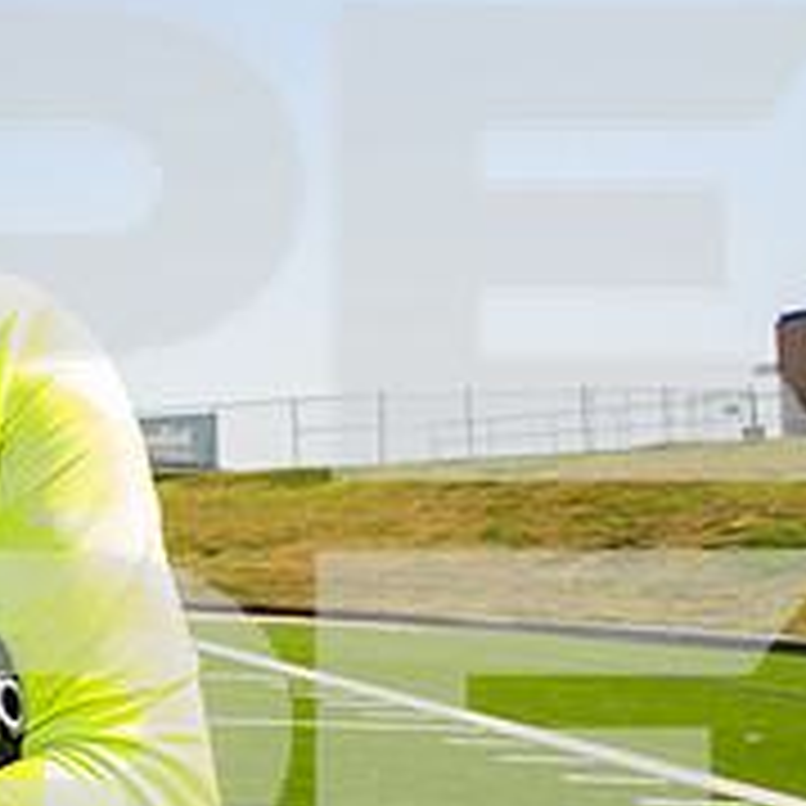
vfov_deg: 25.9
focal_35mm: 66
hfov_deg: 22.7
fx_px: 1739
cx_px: -297
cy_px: 245
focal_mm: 24
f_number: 7.1
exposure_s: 1/125
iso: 50
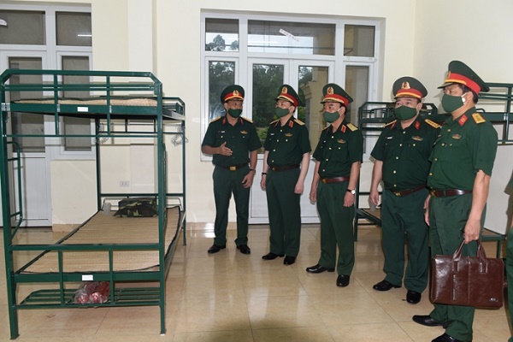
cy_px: 171
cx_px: 256
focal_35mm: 28
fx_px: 399
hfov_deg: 65.5
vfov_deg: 46.4
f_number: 5.6
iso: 640
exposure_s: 1/50
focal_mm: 28
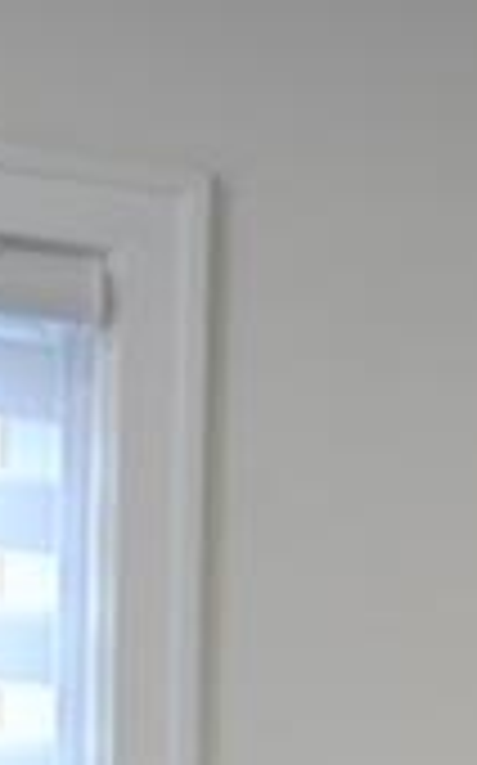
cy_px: 1323
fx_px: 3459
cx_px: 1984
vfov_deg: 11.8
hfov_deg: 6.3
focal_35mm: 166
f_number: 3.5
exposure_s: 1/40
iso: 200
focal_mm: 18
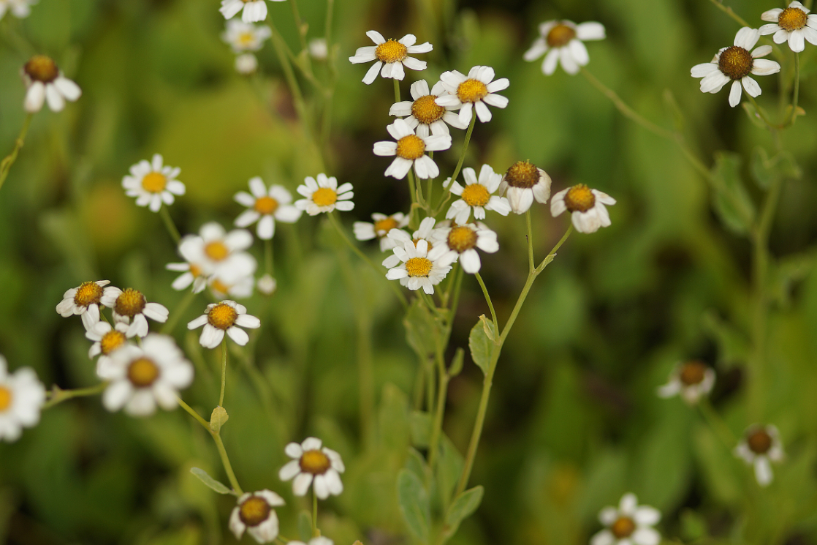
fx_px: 3653
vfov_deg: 8.5
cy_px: 256
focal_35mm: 161
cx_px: 395
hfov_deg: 12.8
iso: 100
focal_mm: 100
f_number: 2.8
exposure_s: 1/250
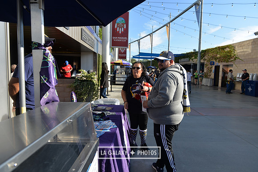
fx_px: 172
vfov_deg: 53.2
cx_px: 129
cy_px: 86
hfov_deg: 73.7
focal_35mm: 24
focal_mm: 24
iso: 100
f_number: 5
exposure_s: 1/400
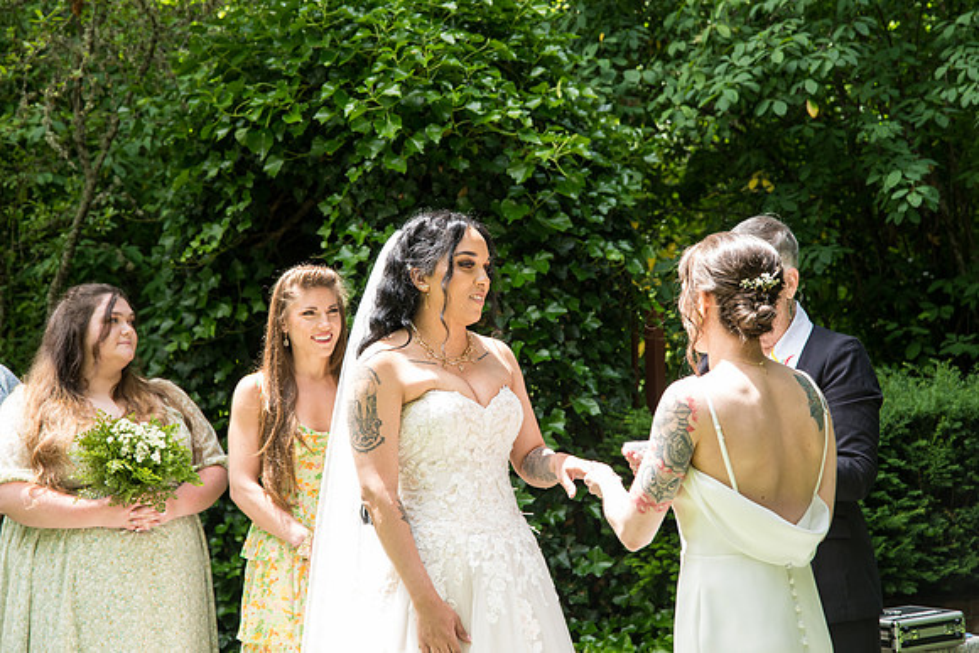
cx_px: 490
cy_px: 326
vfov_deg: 19.5
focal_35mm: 70
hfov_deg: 28.8
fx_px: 1904
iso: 500
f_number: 5
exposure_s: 1/400
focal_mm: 70
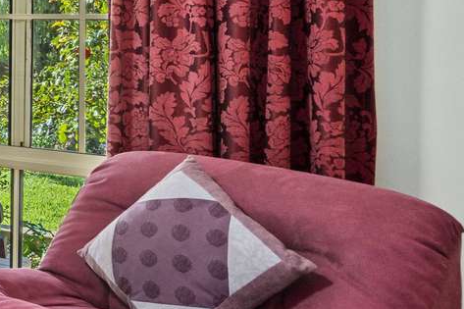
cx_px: -454
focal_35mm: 65
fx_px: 837
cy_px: 21
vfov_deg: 20.4
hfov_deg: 19.2
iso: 500
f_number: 4
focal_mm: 16
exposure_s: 1/50
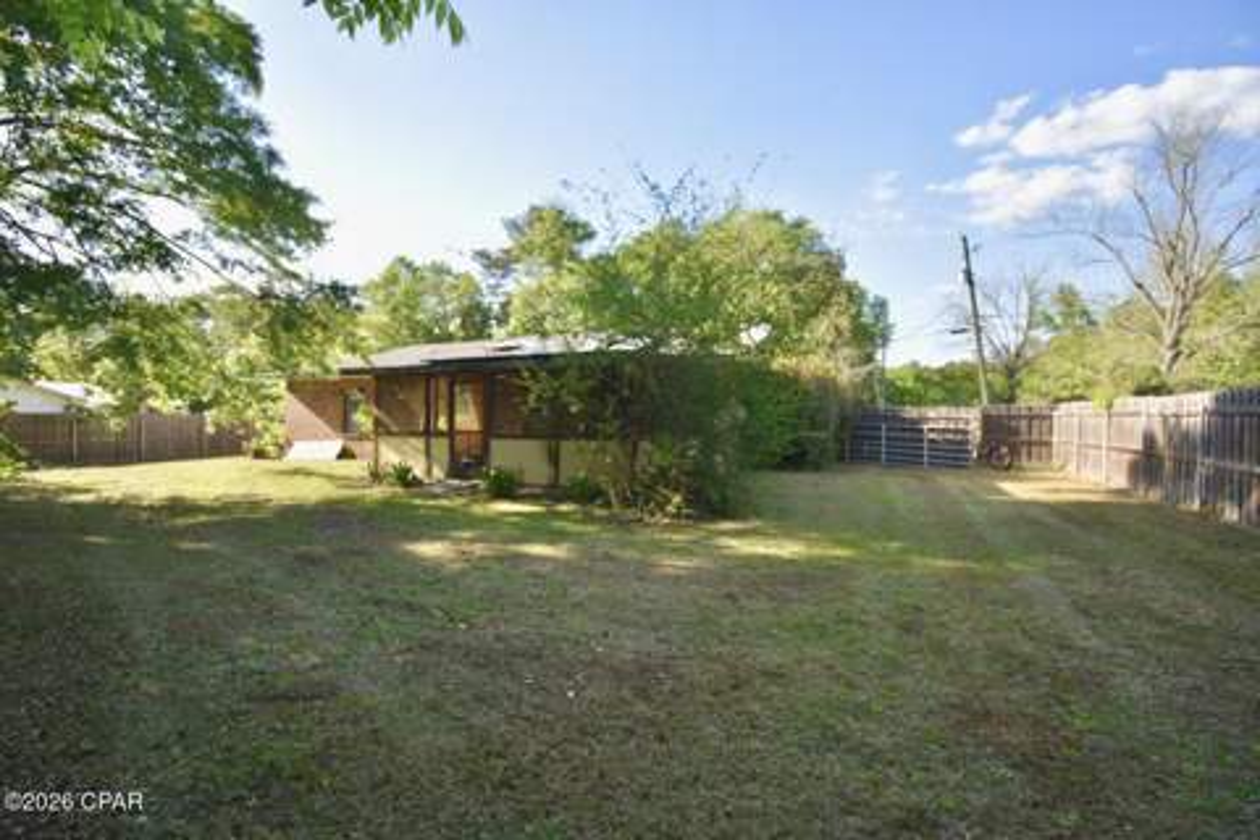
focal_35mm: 15
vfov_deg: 77.3
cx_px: 630
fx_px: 525
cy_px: 420
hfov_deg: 100.4
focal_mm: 10
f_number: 5
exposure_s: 1/200
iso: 110
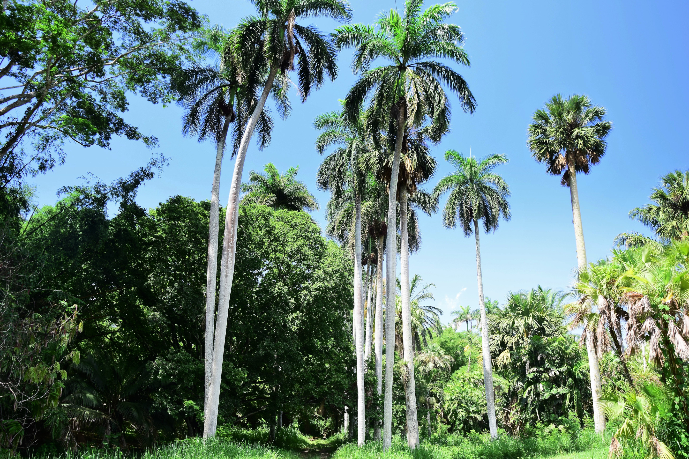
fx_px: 536
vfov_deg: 46.4
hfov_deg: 65.5
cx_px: 338
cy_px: 224
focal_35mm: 28
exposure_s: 1/60
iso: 200
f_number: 5.6
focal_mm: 18
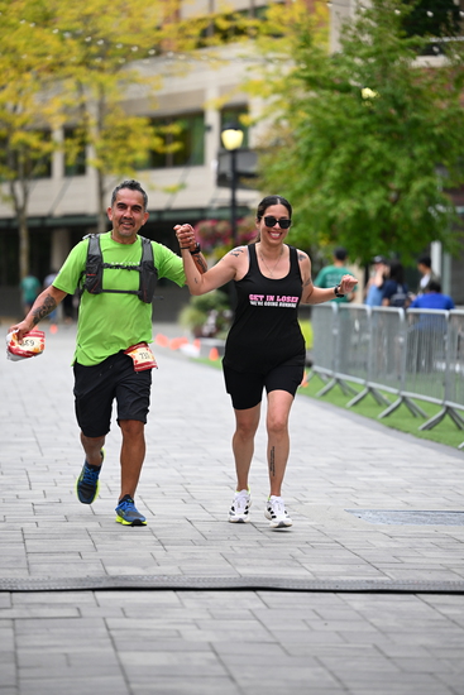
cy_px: 348
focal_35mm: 130
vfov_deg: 15.8
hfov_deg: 10.6
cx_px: 232
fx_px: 2512
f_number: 2.8
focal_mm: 130
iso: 1600
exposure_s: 1/5000
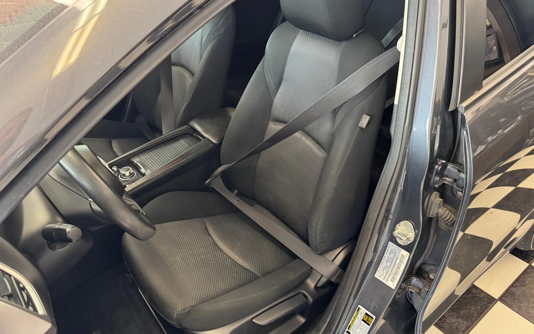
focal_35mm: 26
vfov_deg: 47.6
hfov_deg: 70.4
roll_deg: +0.6
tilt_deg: -34.7
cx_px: 267
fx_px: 378
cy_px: 166
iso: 640
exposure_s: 1/60
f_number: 1.78
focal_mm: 6.76
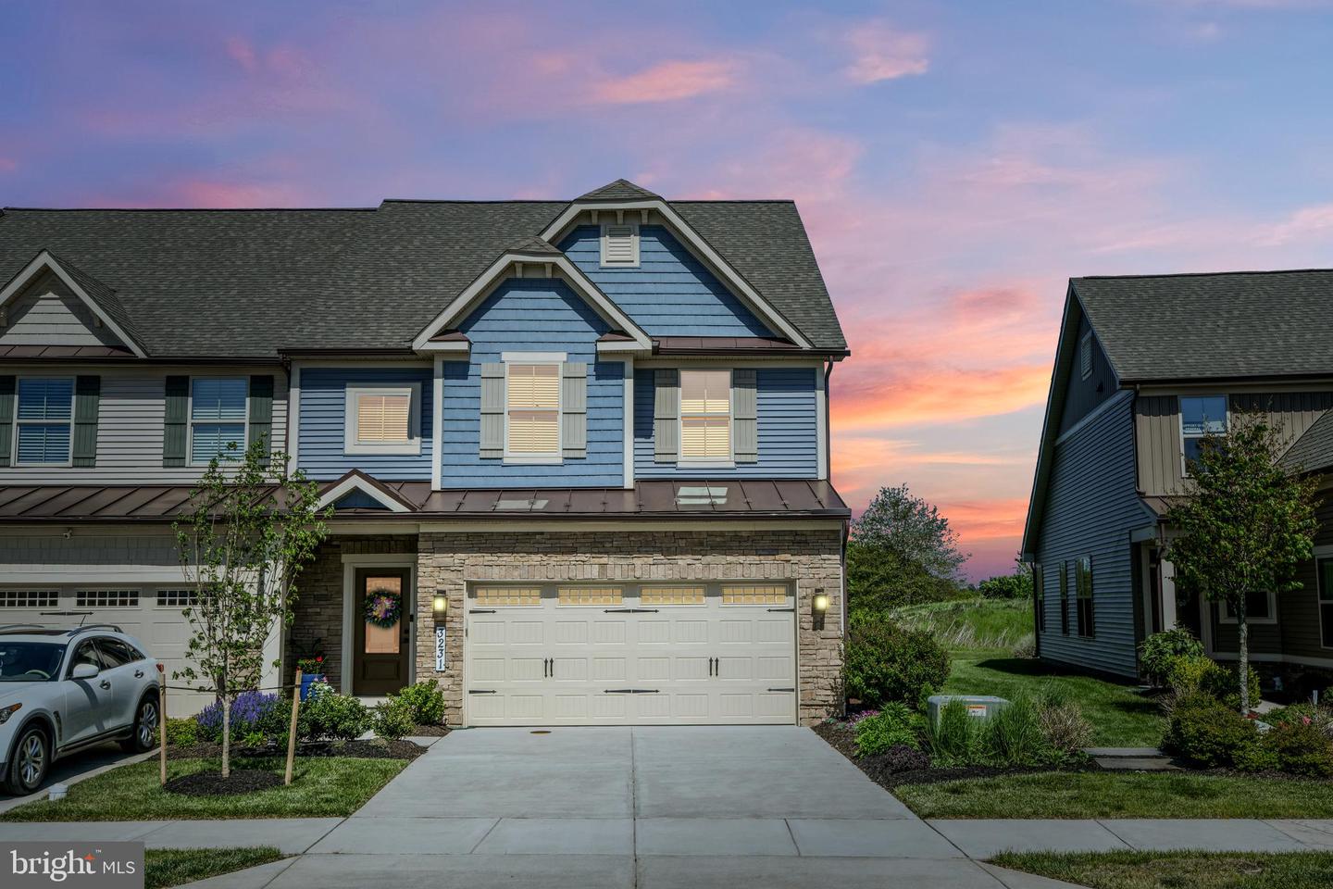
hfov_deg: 54.4
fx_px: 1296
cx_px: 666
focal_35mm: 35
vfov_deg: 37.9
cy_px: 444
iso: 100
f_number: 16
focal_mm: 35
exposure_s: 1/125
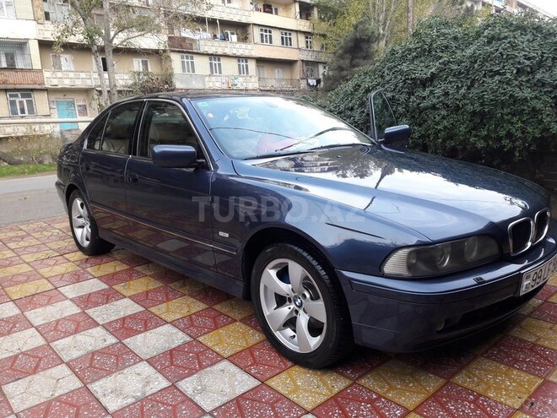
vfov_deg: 49.7
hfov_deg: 63.4
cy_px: 209
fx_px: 451
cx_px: 278
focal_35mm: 28
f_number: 1.9
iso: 64
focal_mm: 3.7
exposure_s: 1/100
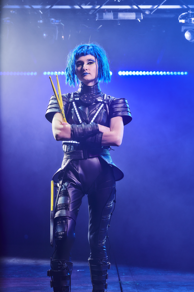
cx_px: 97
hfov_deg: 16.1
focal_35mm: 85
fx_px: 687
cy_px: 146
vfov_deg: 23.9
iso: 1250
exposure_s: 1/250
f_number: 8
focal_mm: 85
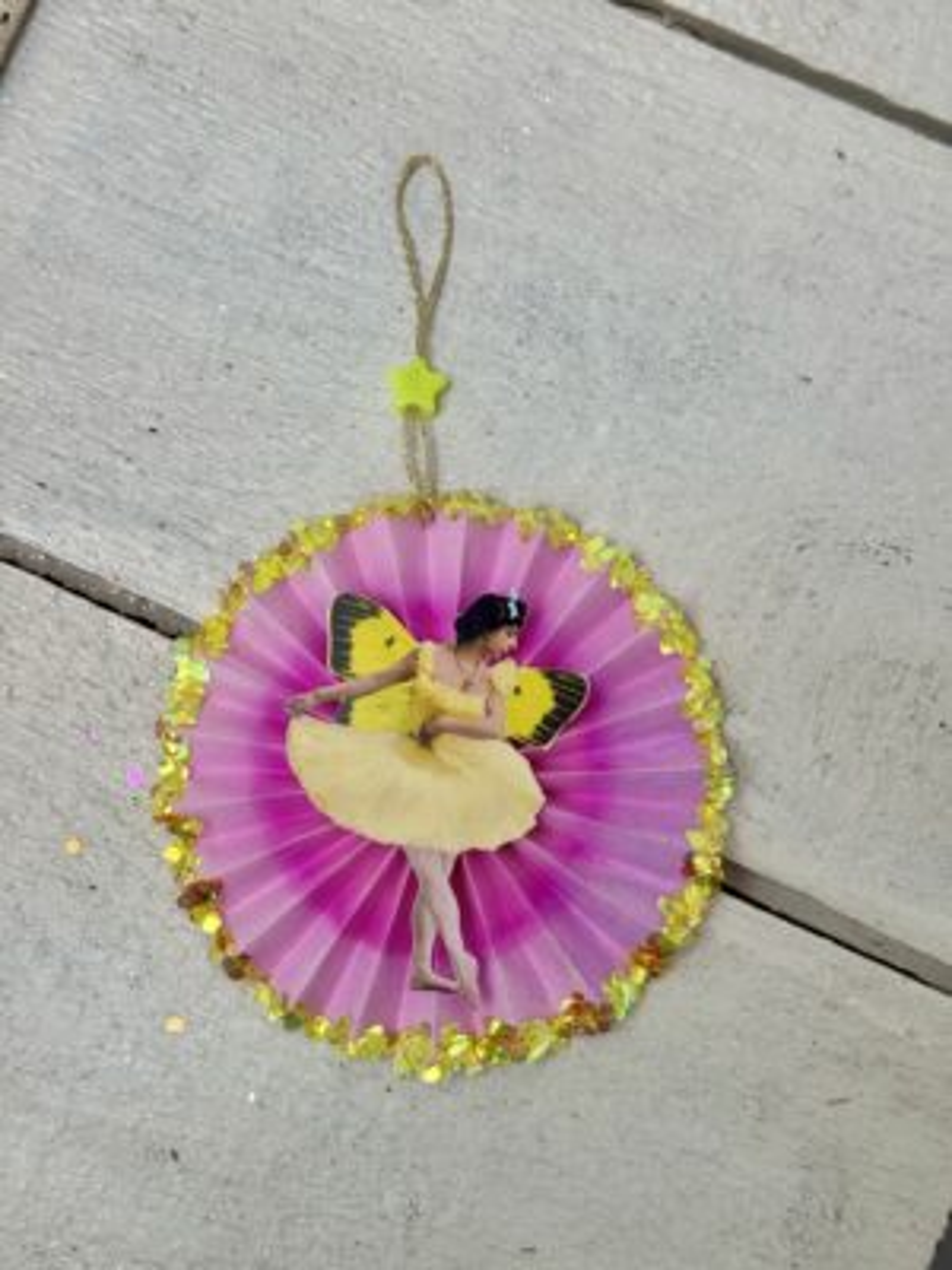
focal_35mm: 48
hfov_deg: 30.3
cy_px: 635
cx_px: 476
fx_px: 1760
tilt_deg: -84.2
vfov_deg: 39.7
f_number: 1.78
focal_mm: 6.76
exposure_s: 1/50
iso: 64
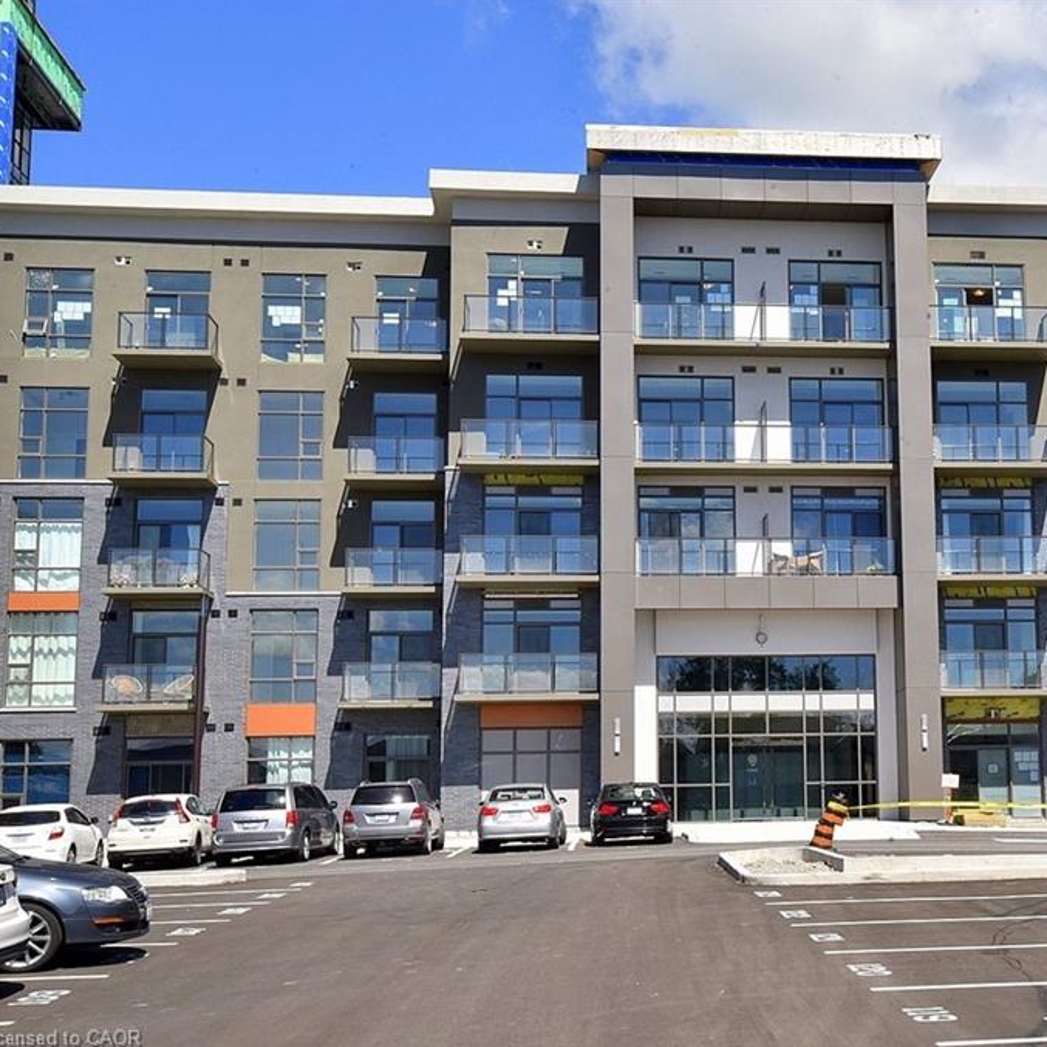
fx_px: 1540
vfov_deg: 37.6
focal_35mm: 45
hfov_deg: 36.8
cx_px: 769
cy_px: 524
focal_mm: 35
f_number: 22
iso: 500
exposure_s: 1/200
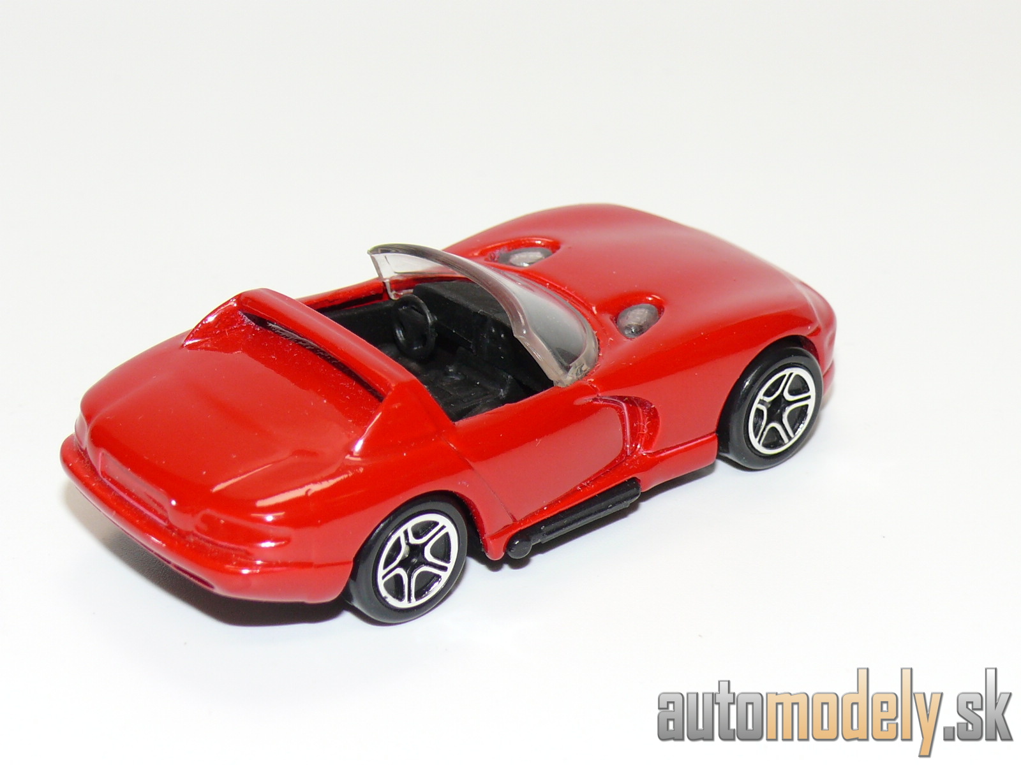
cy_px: 382
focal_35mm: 102
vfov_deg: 14.5
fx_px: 3008
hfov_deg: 19.3
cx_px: 510
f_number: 4
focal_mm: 13.3
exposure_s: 1/30
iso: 100
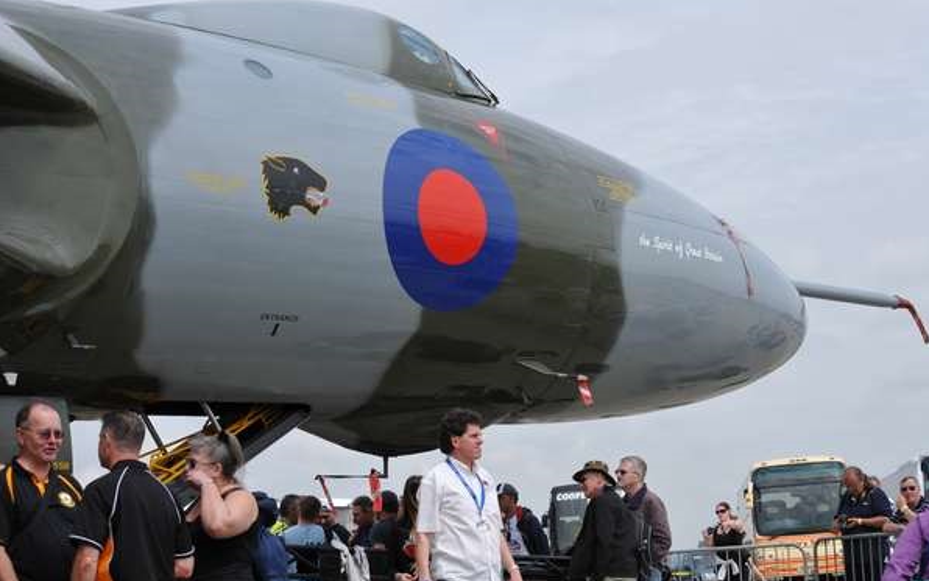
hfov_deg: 24.5
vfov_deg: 15.5
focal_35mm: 85
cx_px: 466
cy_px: 298
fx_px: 2141
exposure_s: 1/1000
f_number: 8
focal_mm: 55
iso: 400
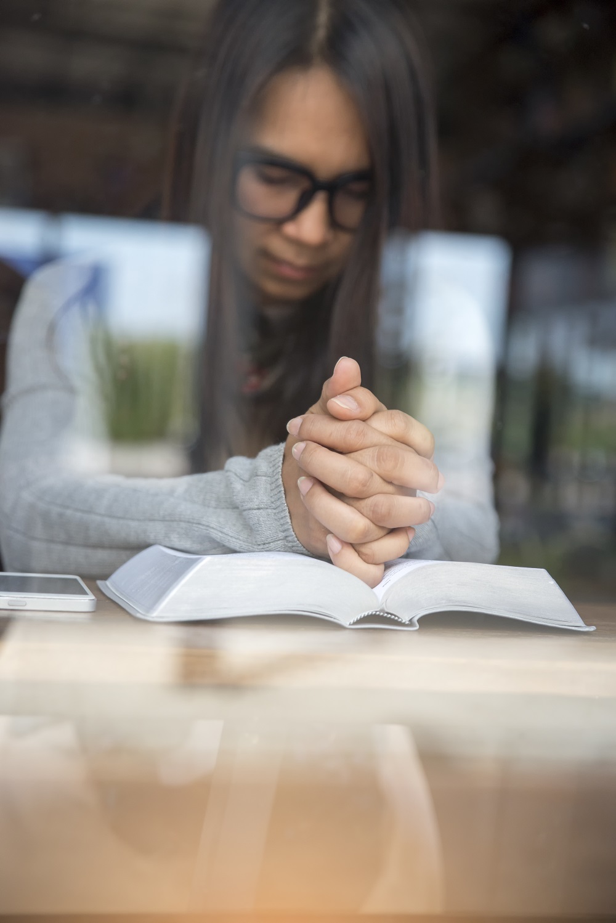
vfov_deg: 28.8
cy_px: 462
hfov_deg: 19.5
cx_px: 308
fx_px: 1795
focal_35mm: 70
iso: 800
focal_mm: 70
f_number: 2.8
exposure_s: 1/1600
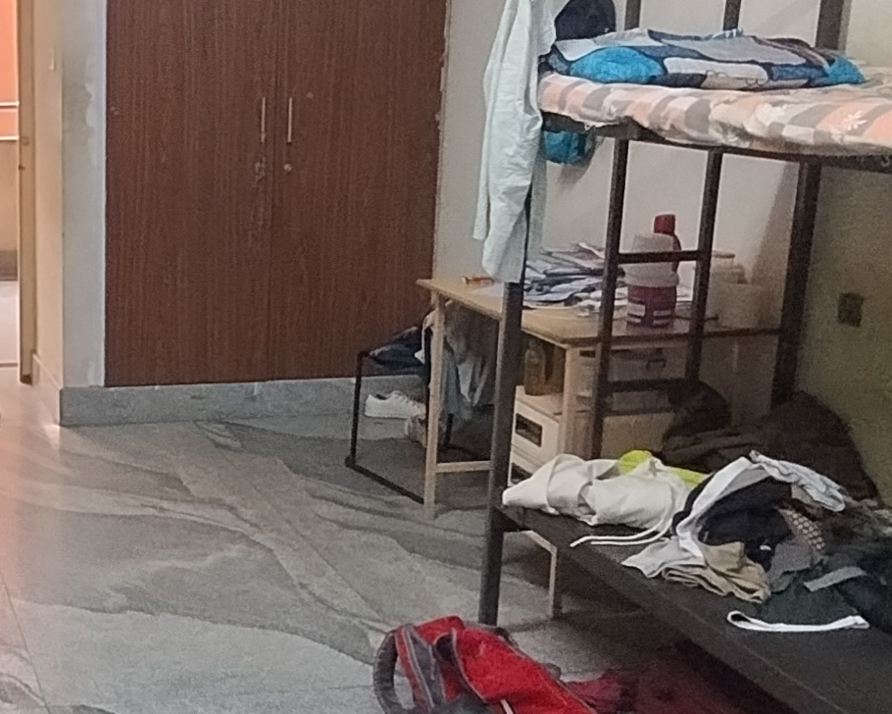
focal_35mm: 56
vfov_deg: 27.1
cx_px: -12
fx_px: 1478
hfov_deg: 31.0
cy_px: 364
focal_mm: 1.66
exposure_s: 1/20
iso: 519
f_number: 2.2
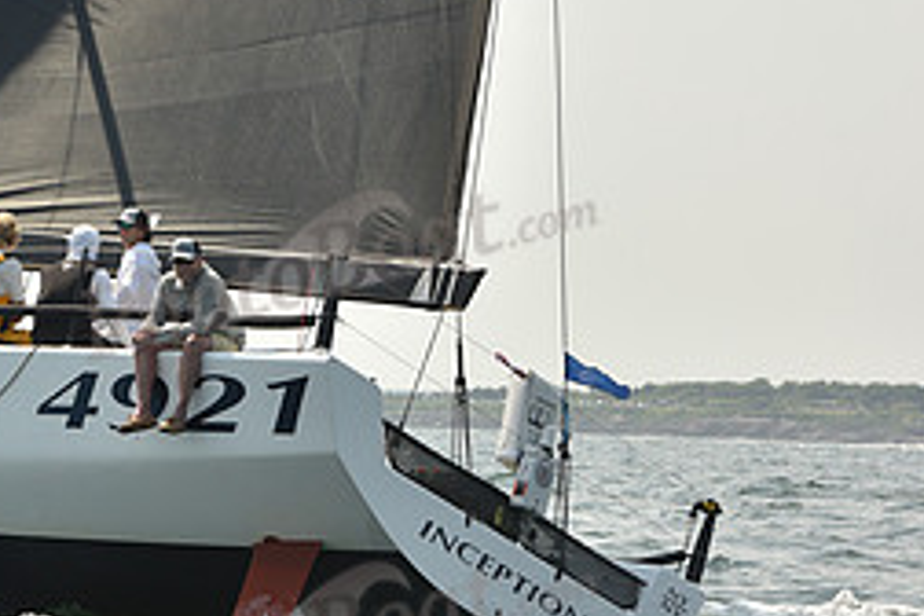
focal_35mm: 161
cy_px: 126
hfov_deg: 12.5
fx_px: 4132
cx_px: -106
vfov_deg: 8.5
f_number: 9
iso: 250
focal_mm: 70
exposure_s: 1/800
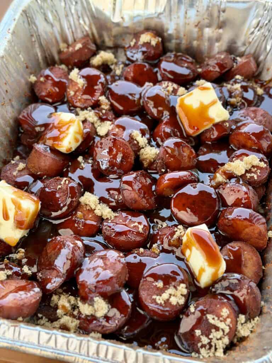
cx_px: 136
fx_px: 503
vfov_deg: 39.7
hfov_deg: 30.3
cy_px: 182
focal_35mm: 48
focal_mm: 6.76
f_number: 1.78
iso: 64
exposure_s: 1/270
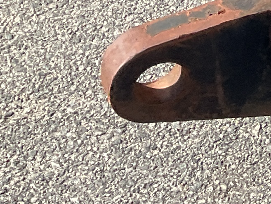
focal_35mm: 178
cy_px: -186
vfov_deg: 8.0
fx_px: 1394
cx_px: 802
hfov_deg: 9.1
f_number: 1.8
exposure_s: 1/749
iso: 16
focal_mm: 3
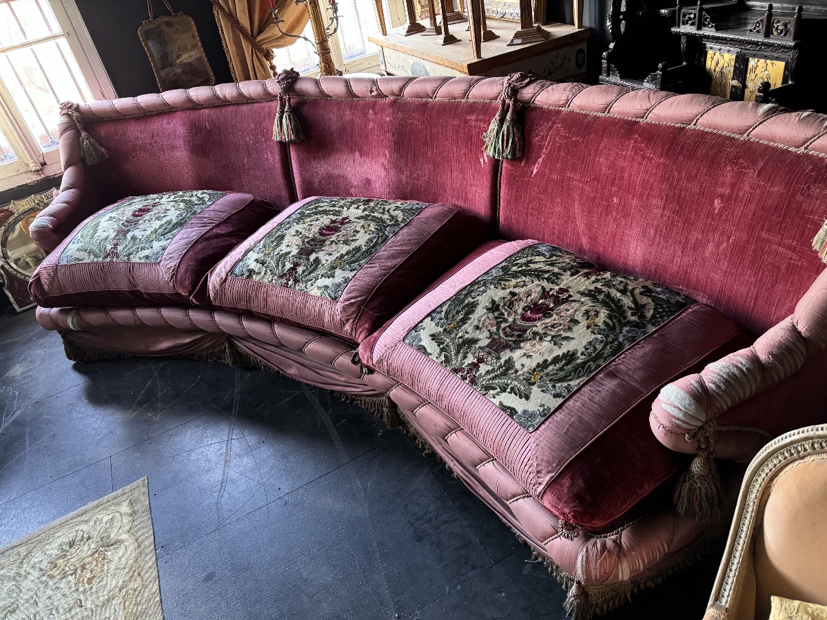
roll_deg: +12.1
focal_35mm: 24
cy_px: 310
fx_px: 573
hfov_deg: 71.6
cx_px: 414
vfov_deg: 56.8
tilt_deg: -34.4
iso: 500
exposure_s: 1/60
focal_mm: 6.76
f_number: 1.78
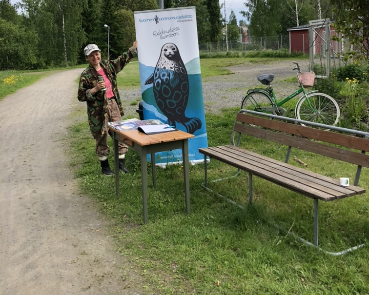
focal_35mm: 37
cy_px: 101
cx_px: 187
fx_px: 404
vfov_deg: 39.7
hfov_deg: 49.1
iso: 20
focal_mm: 3.99
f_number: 1.8
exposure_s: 1/1116
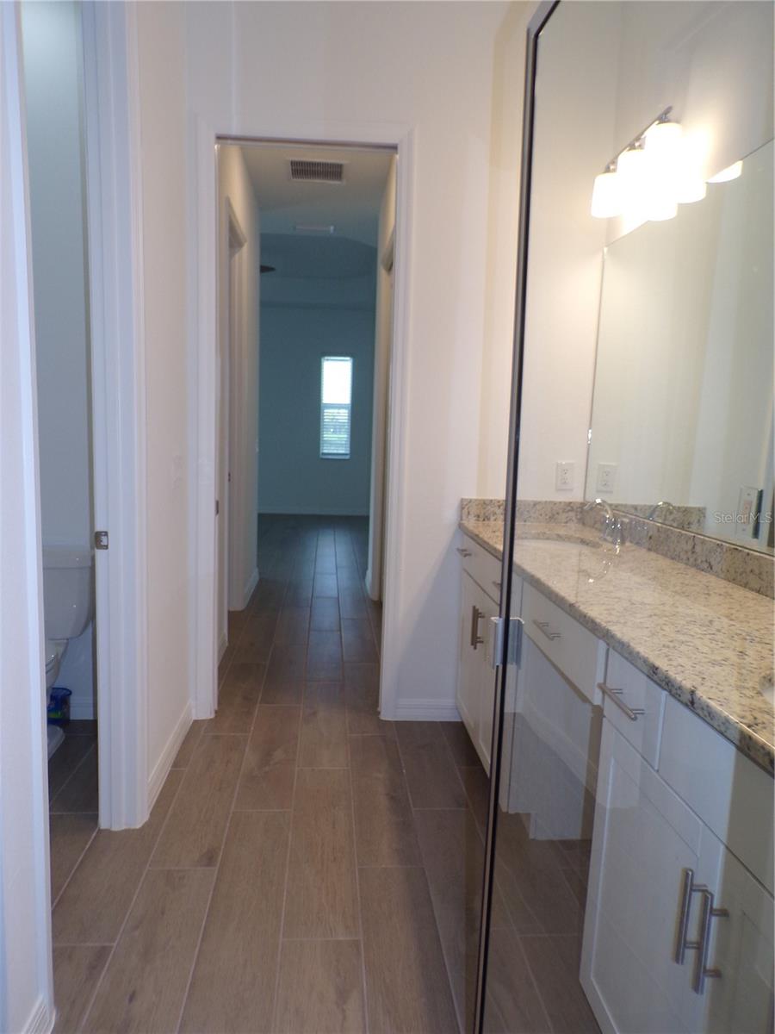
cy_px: 517
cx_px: 388
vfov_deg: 71.6
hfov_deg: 56.8
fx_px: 716
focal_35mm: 24
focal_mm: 4.3
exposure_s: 1/45
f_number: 3
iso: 100
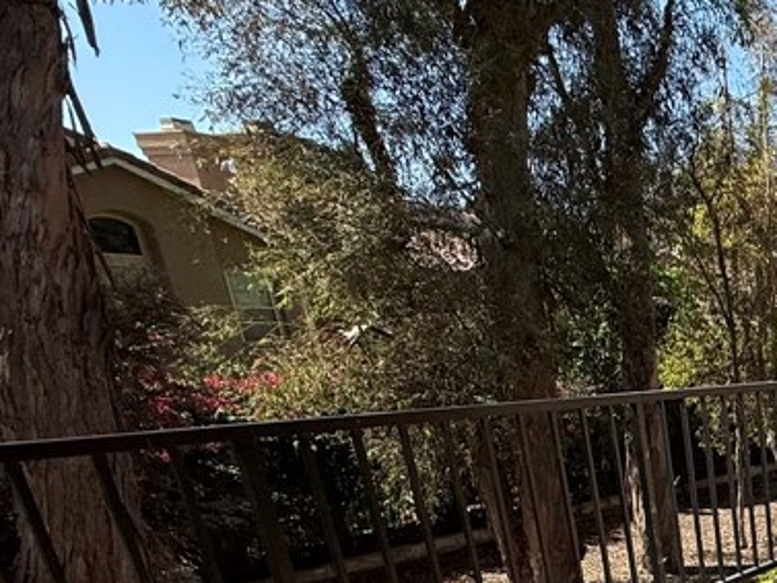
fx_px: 853
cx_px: 985
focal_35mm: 38
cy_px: 667
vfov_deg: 32.4
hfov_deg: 35.4
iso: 50
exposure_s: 1/2506
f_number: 2.2
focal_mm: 2.22
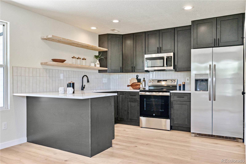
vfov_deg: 44.9
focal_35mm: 29
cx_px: 123
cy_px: 82
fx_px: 198
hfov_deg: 63.7
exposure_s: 1/30
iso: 1250
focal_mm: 29
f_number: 9
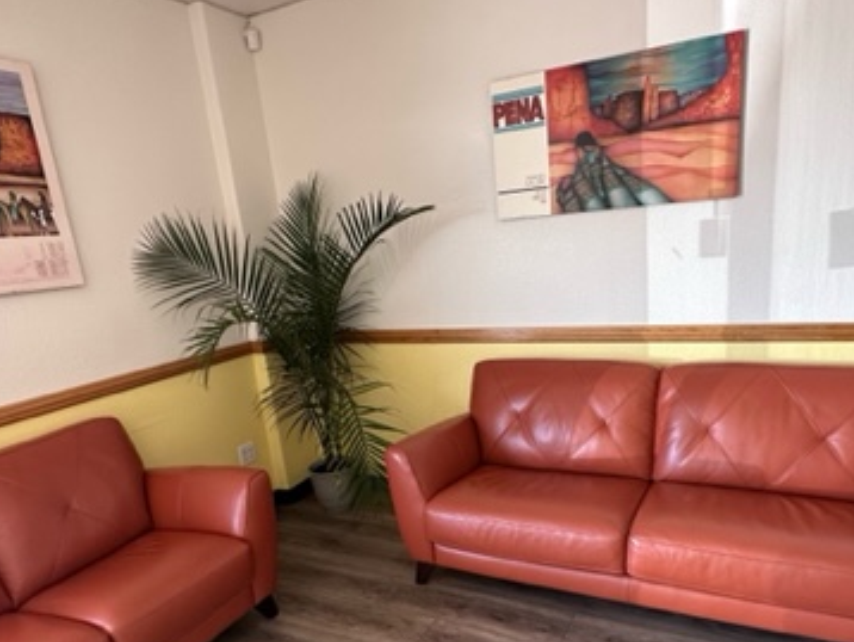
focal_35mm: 25
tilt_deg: -16.3
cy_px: 406
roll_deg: +5.3
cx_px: 458
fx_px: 617
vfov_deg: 54.2
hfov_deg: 69.3
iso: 200
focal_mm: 2.22
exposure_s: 1/120
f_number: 2.2
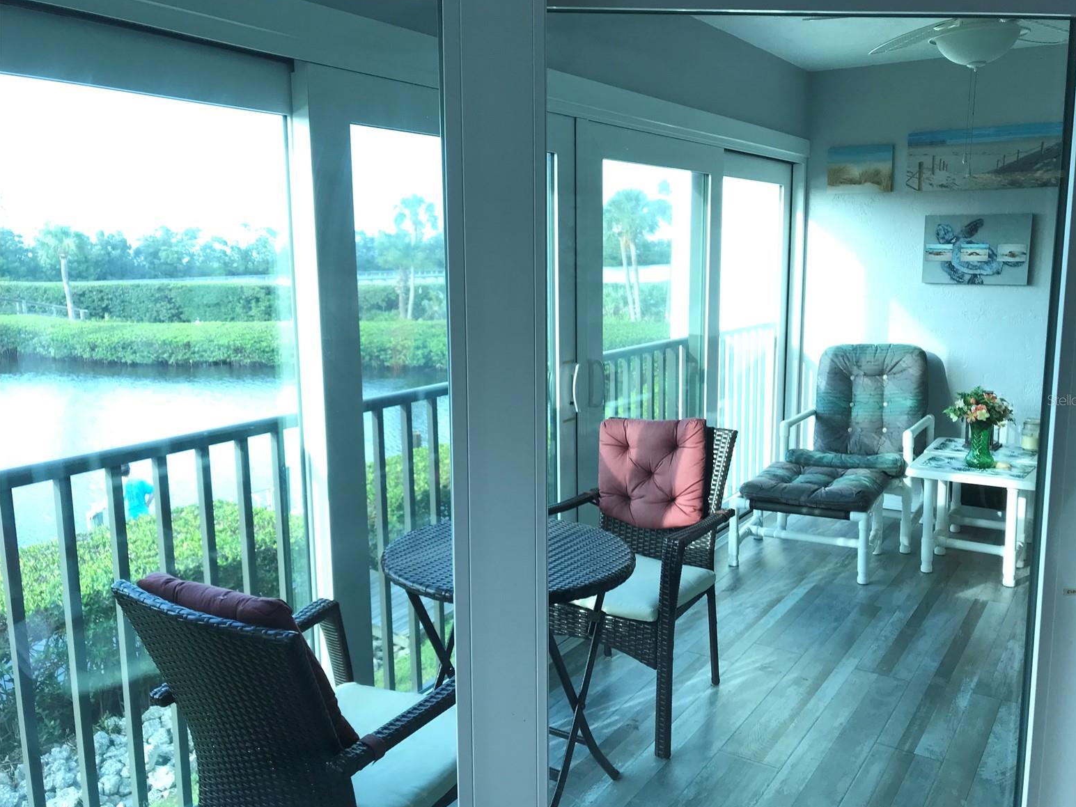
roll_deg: -0.5
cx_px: 556
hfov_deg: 61.6
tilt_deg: -8.2
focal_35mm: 29
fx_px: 902
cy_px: 400
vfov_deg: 48.2
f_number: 1.8
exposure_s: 1/60
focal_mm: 3.99
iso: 25
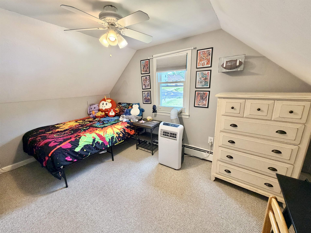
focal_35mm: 14
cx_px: 156
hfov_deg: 102.1
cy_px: 116
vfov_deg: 85.7
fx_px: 126
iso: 200
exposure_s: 1/60
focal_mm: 2.22
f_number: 2.2
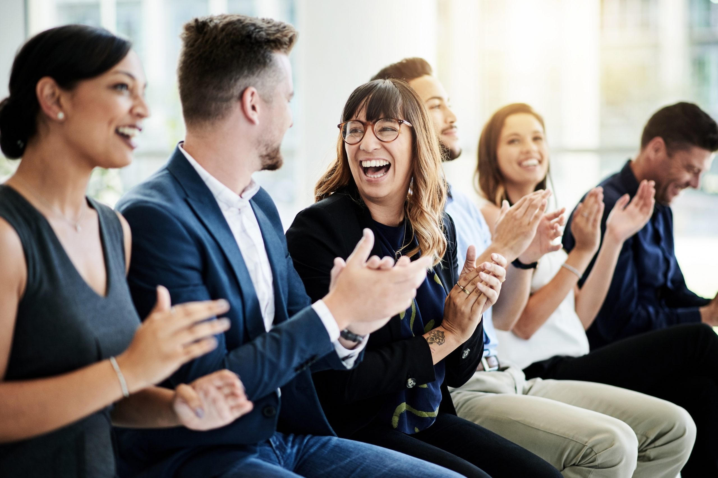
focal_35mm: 85
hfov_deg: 23.9
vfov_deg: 16.0
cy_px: 239
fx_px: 1694
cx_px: 359
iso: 640
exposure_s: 1/1250
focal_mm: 85
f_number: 1.8
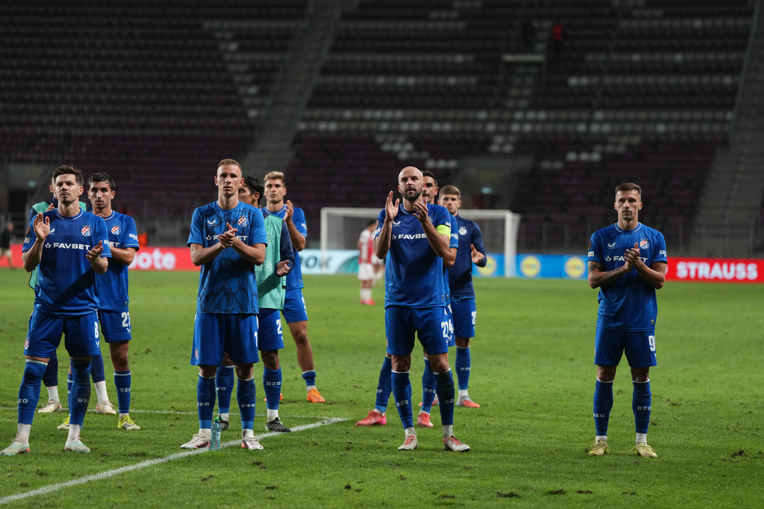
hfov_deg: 15.4
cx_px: 382
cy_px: 254
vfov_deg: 10.3
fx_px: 2822
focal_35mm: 133
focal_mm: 133
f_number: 2.8
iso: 1600
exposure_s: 1/1600
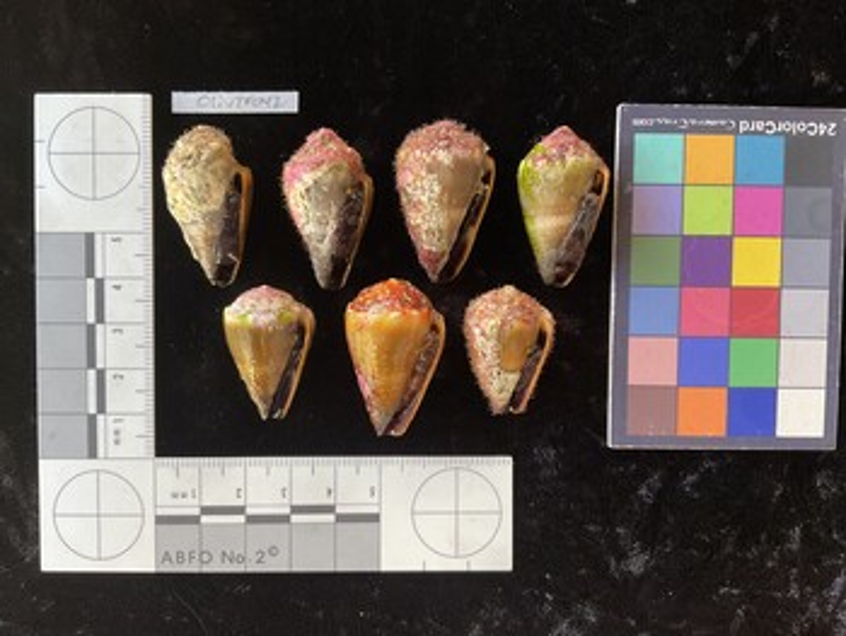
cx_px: 423
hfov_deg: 61.6
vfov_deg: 48.3
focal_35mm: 29
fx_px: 709
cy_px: 318
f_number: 1.8
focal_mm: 3
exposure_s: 1/60
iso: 100
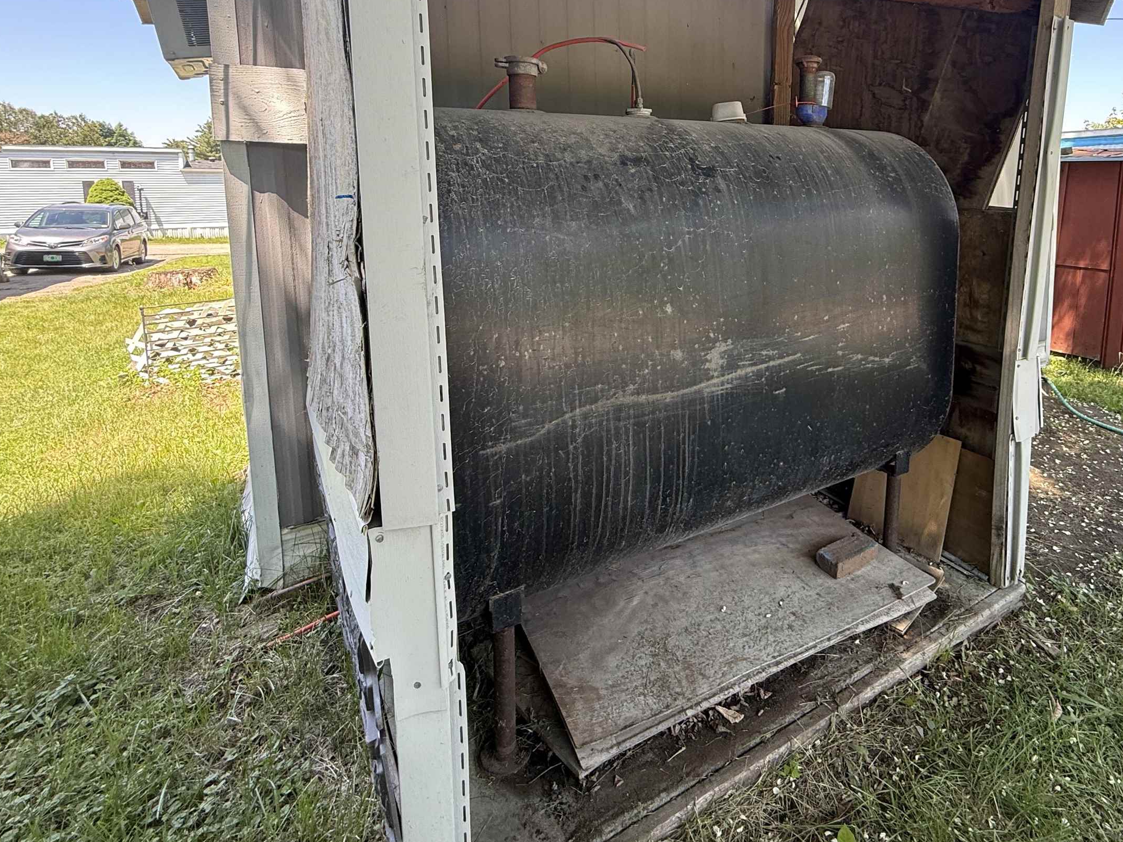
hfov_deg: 80.5
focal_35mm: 20
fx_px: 649
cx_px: 686
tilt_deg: -7.1
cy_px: 260
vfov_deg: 63.8
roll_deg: +0.7
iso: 80
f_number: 2.2
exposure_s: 1/99
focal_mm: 2.22
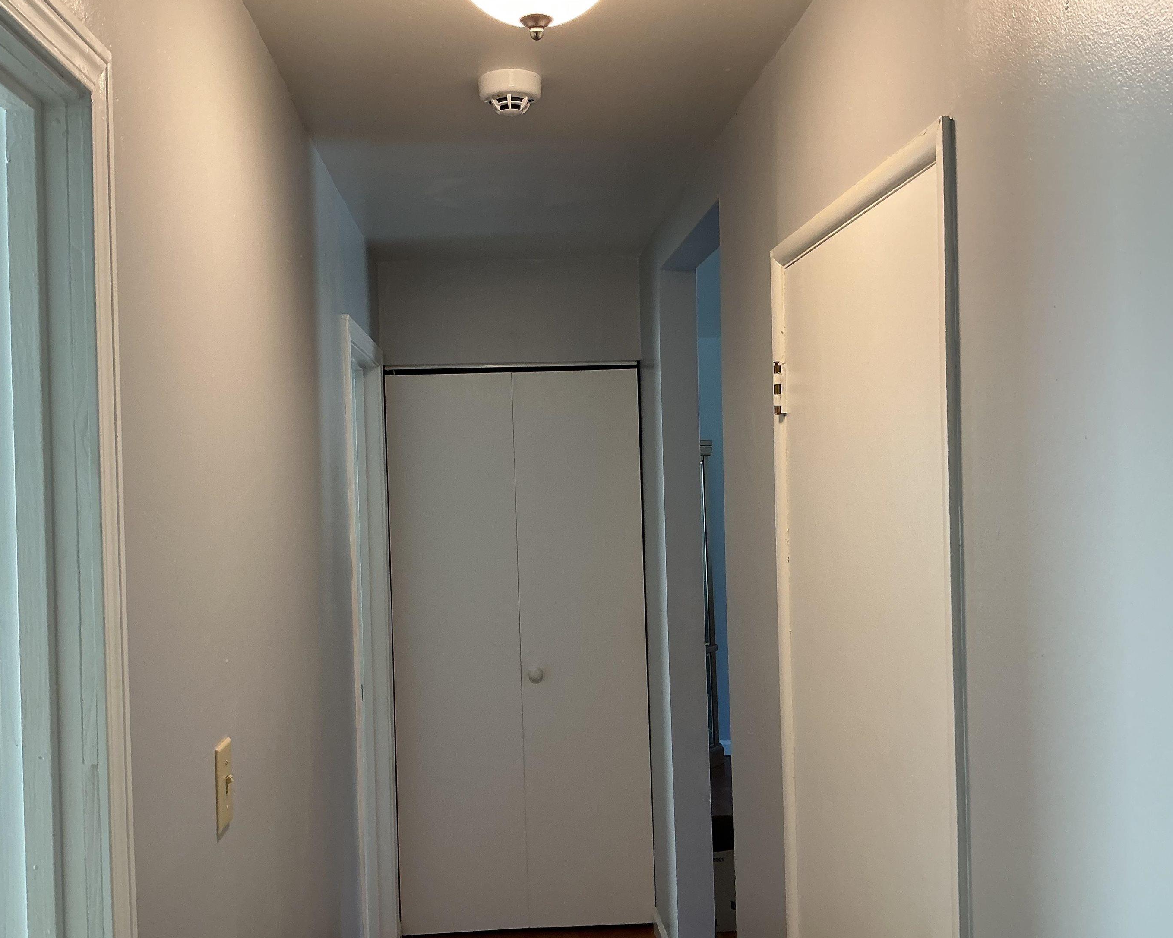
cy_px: 481
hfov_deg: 55.6
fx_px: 1111
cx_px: 544
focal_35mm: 32
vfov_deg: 45.8
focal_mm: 3
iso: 50
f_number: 1.8
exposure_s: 1/60
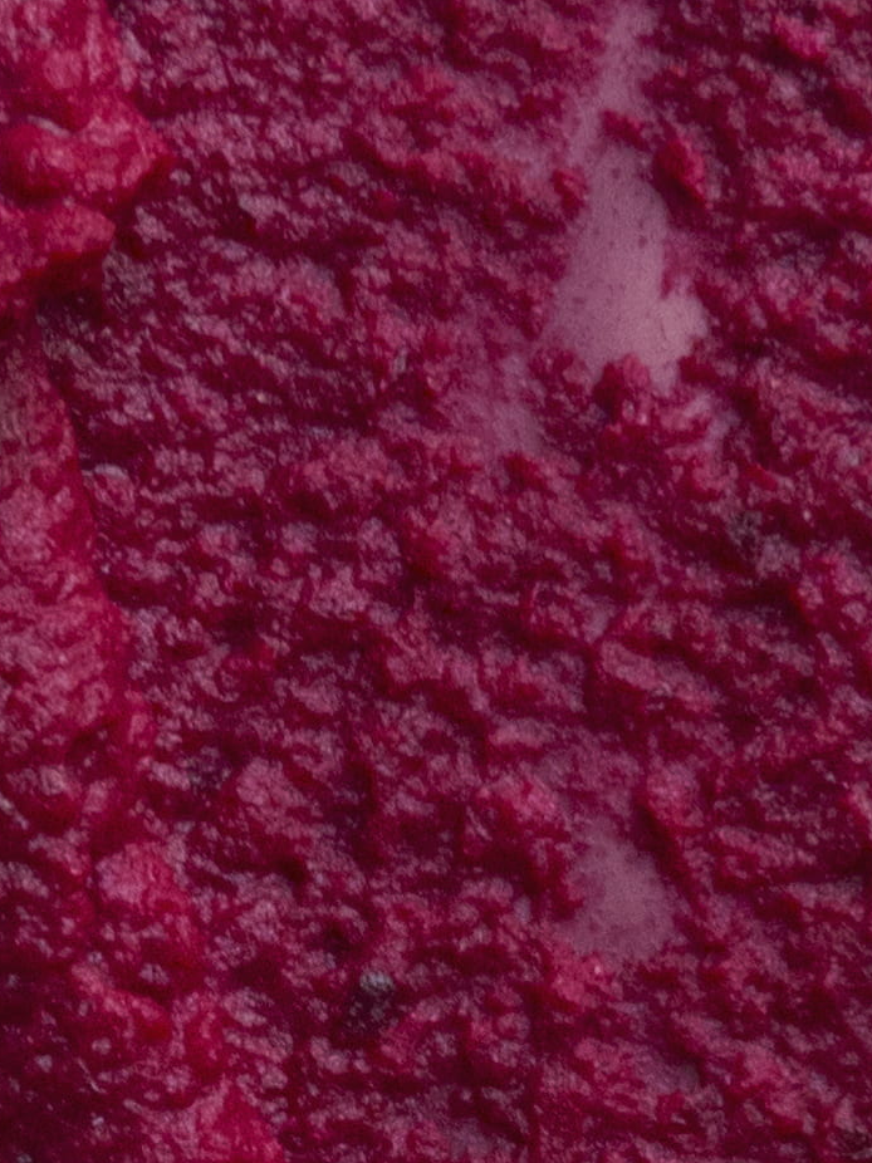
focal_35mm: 140
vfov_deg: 13.8
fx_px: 4704
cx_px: 248
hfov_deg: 10.6
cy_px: 1324
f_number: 4
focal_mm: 5.4
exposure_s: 1/10
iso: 100
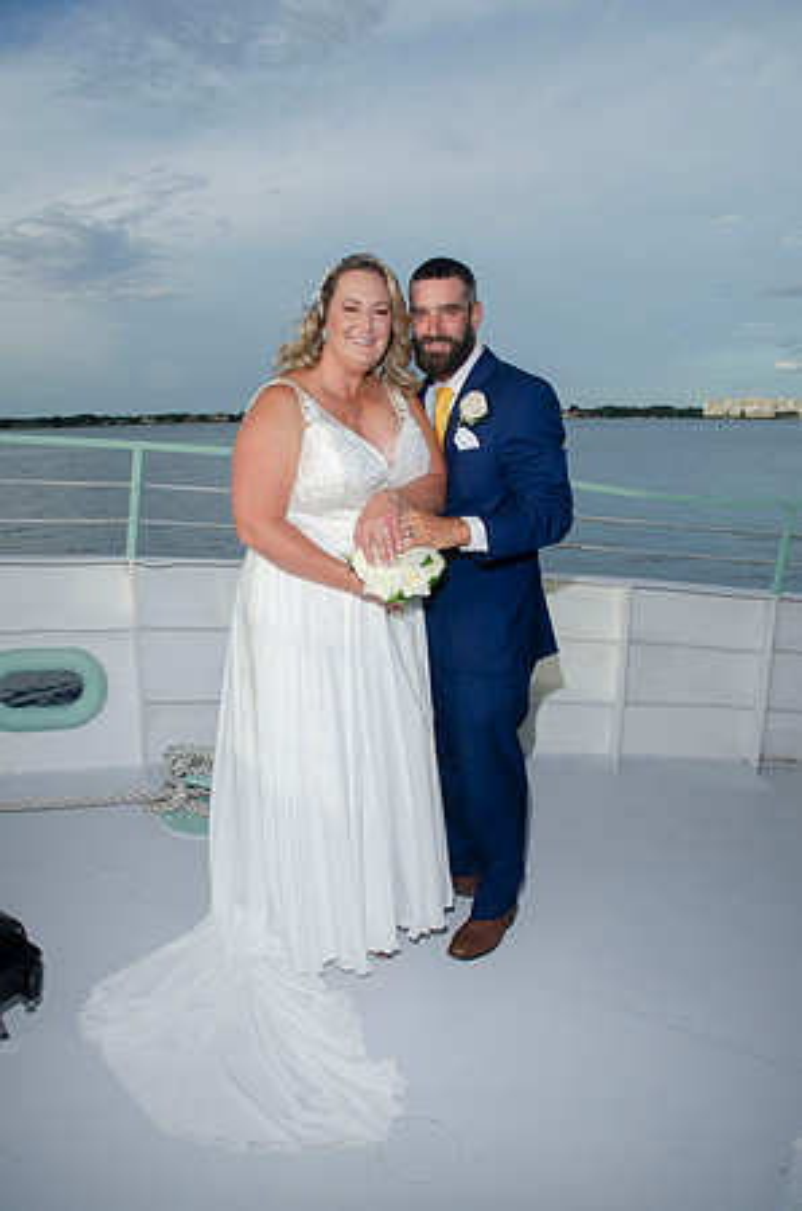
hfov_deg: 47.7
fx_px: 906
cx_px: 401
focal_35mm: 27
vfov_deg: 67.5
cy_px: 606
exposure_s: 1/250
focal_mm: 18
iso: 100
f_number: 8
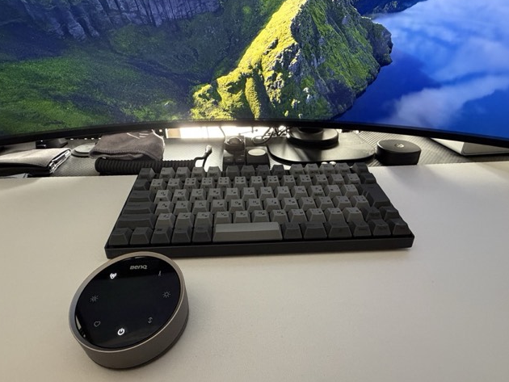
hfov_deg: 81.7
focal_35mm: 20
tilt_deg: -26.6
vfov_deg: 66.0
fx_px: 294
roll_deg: +0.9
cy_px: 184
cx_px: 251
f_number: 2.2
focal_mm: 2.22
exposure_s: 1/60
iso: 640
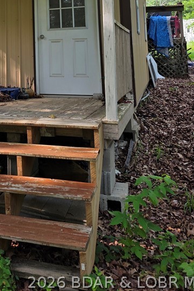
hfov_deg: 28.5
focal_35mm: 45
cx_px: 13
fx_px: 363
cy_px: 21
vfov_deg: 39.9
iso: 80
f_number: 1.7
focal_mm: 6.3
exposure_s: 1/1372
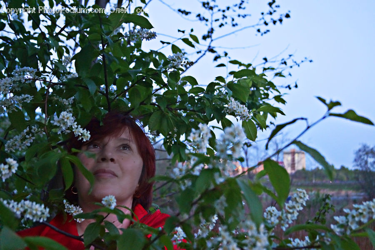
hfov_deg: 43.6
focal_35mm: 45
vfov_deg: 29.8
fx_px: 468
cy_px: 125
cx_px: 188
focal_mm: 30
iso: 2000
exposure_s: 1/60
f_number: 4.5
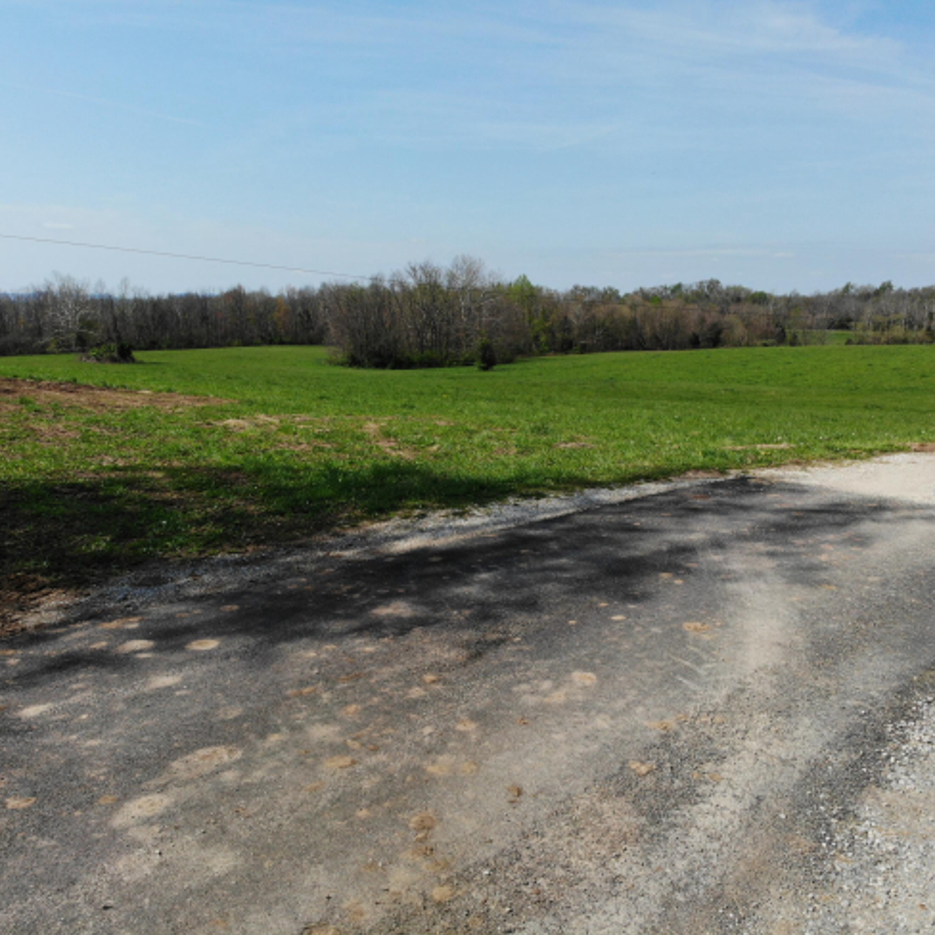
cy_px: 460
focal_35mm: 29
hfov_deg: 55.5
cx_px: 509
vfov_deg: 55.6
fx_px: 886
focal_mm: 4.5
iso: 100
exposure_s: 1/1211
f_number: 2.8
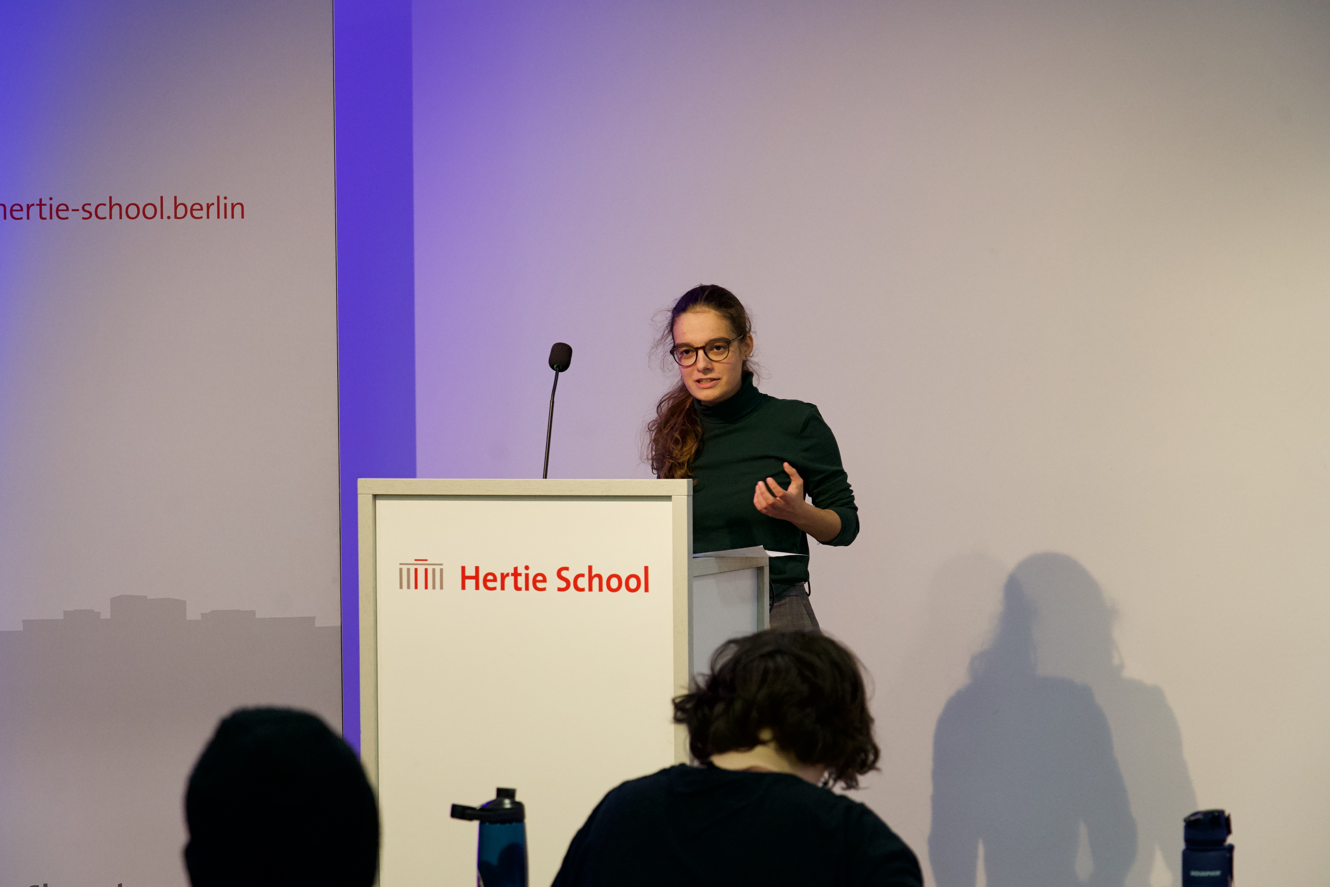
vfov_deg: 13.0
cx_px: 665
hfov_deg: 19.5
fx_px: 3879
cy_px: 444
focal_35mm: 105
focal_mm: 105
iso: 3200
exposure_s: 1/125
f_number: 6.3
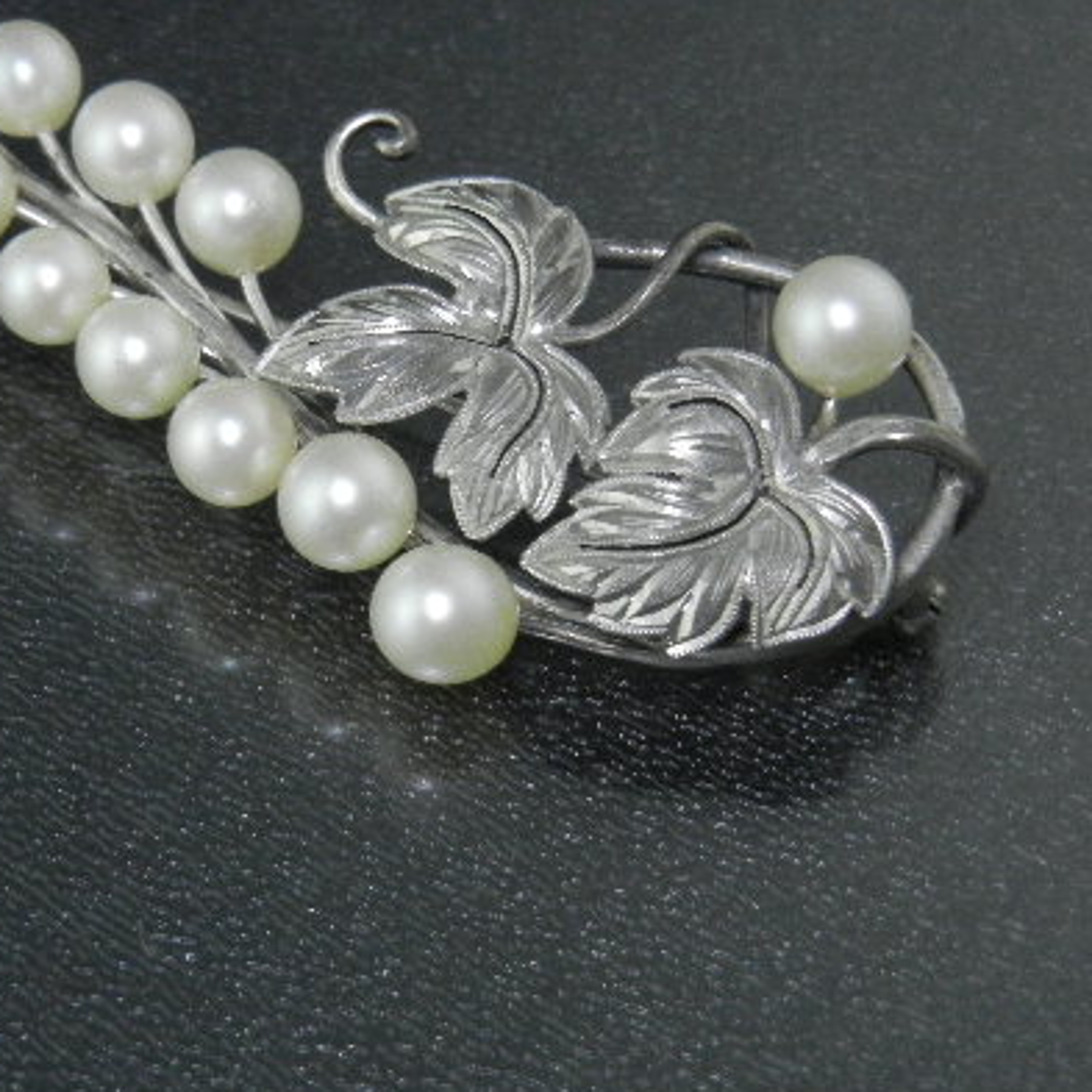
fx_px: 3498
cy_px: 486
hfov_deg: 17.7
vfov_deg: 17.7
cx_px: 314
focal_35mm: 98
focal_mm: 12.2
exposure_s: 1/30
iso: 800
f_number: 8.2
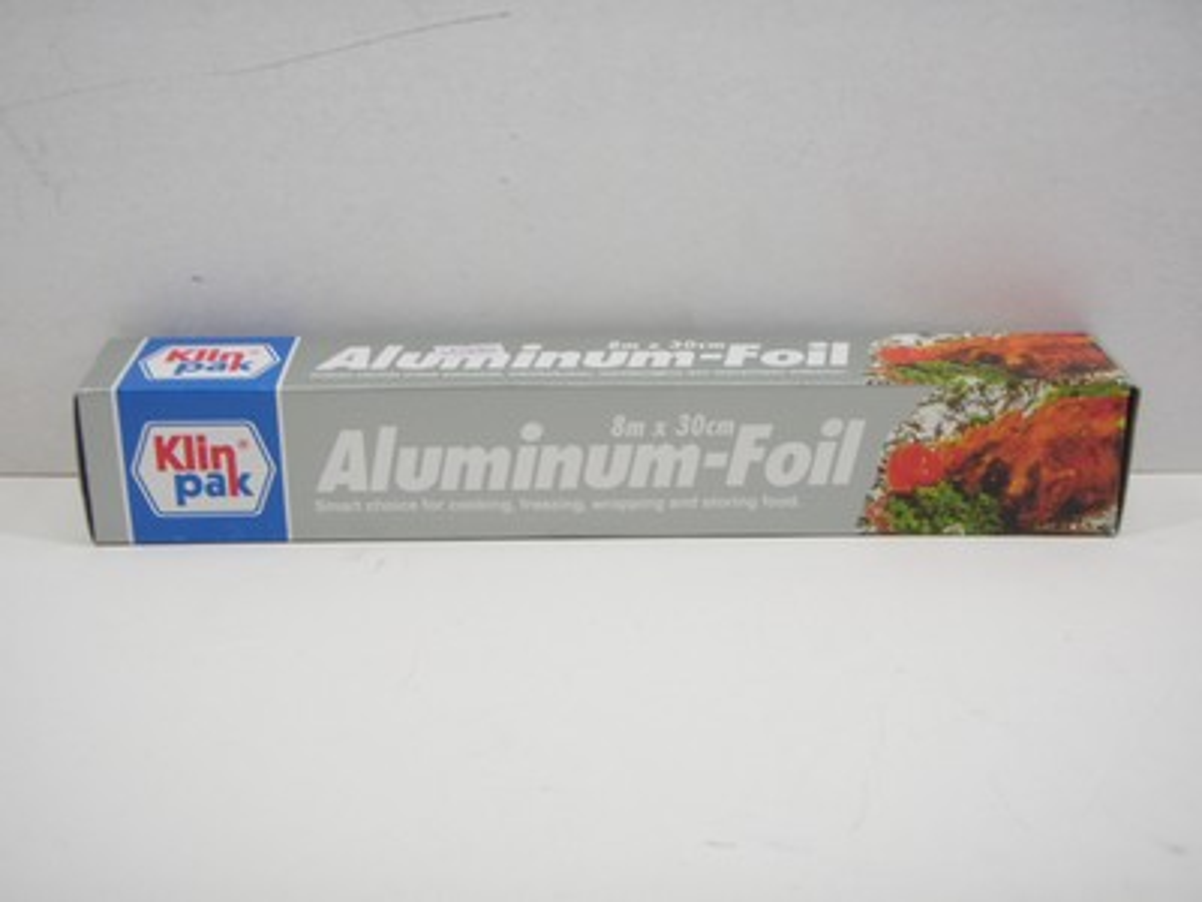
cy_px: 451
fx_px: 1771
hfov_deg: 37.5
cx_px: 601
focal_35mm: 51
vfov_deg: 28.6
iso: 200
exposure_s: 1/30
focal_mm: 9.13
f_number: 4
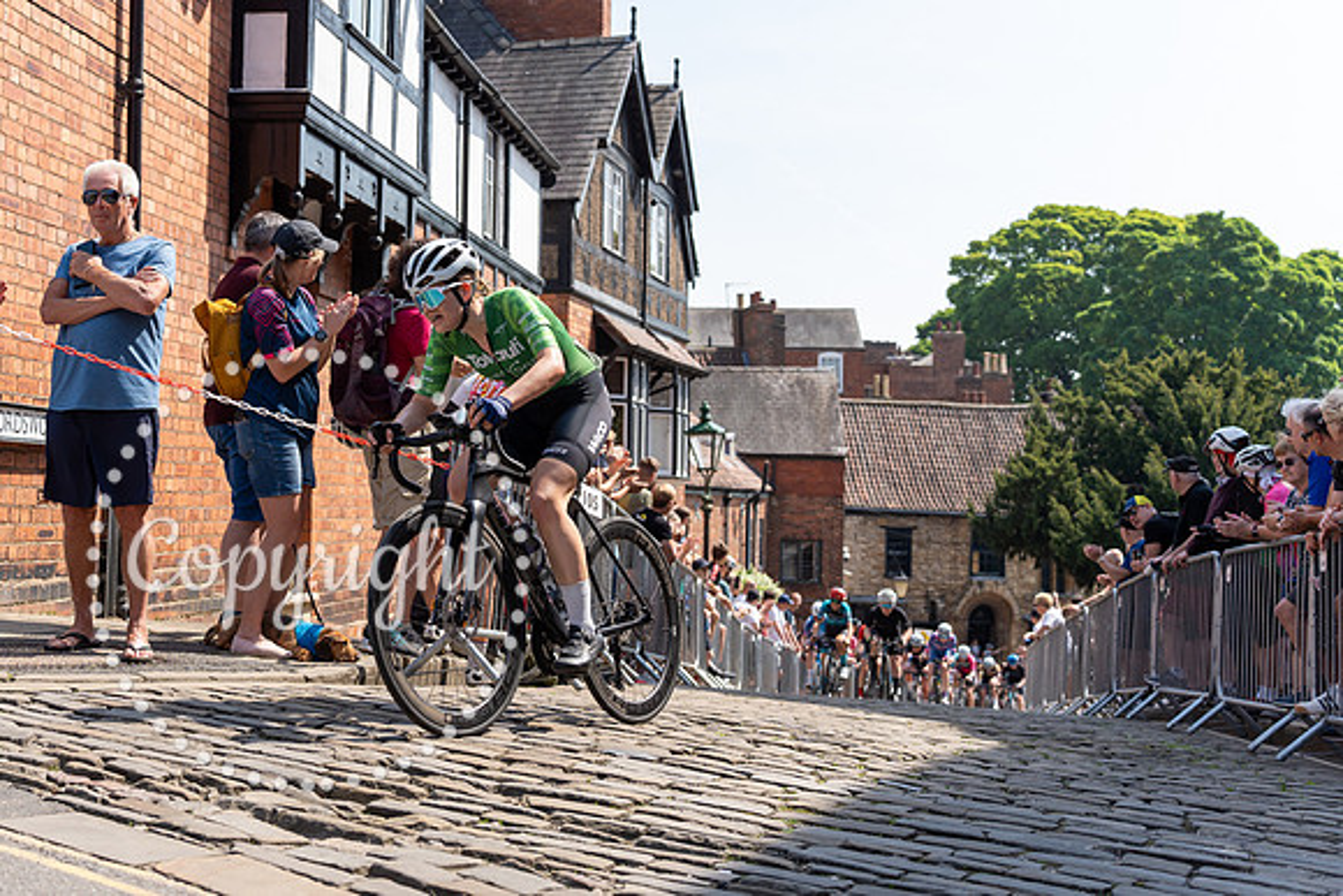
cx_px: 476
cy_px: 435
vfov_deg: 27.5
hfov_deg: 39.9
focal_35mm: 49
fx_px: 1830
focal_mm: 38
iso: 160
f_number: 3.5
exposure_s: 1/2500
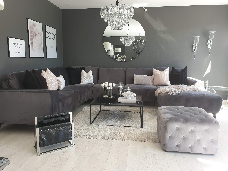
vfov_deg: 53.1
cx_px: 114
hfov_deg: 67.3
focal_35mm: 26
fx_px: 171
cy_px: 86
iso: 50
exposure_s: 1/100
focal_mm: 4.3
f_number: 2.4
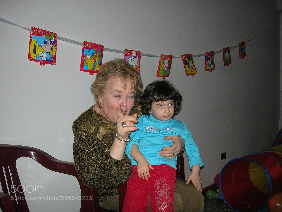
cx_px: 141
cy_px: 106
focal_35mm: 38
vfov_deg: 37.7
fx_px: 310
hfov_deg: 49.0
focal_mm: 7.8
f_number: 2.8
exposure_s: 1/60.1
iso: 64
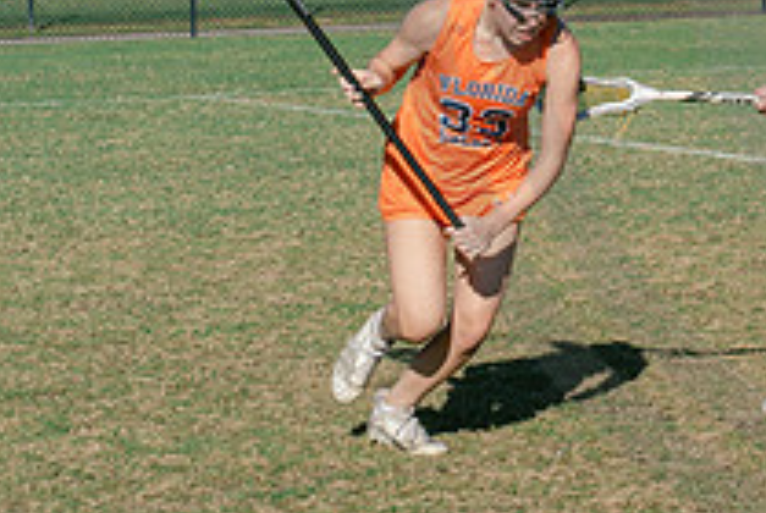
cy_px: -42
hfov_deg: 10.3
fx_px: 4134
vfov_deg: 7.1
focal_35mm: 194
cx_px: 1048
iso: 250
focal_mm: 70
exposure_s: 1/2000
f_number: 5.6
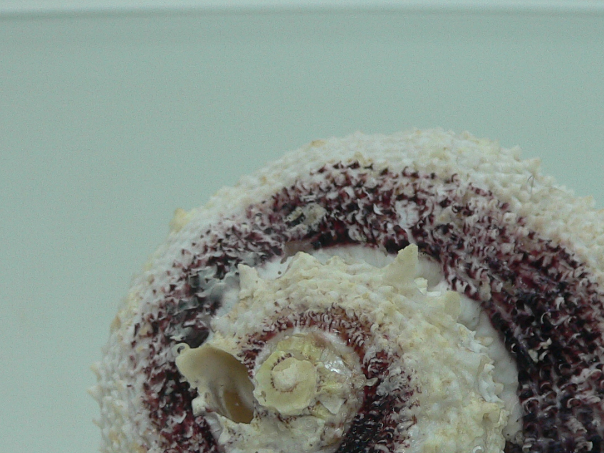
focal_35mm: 65
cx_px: 399
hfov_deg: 29.6
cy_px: 397
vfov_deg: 22.1
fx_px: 1134
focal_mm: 4.6
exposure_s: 1/60
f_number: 2.8
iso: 80
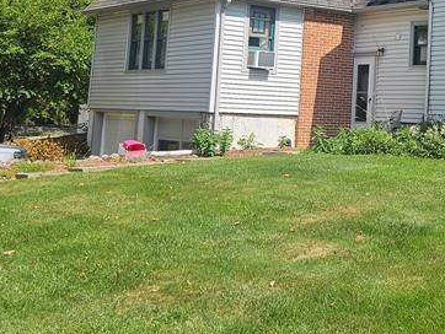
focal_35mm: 65
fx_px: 836
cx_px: 415
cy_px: 4
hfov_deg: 28.4
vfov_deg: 21.8
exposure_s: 1/1844
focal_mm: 5.4
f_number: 1.8
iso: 25
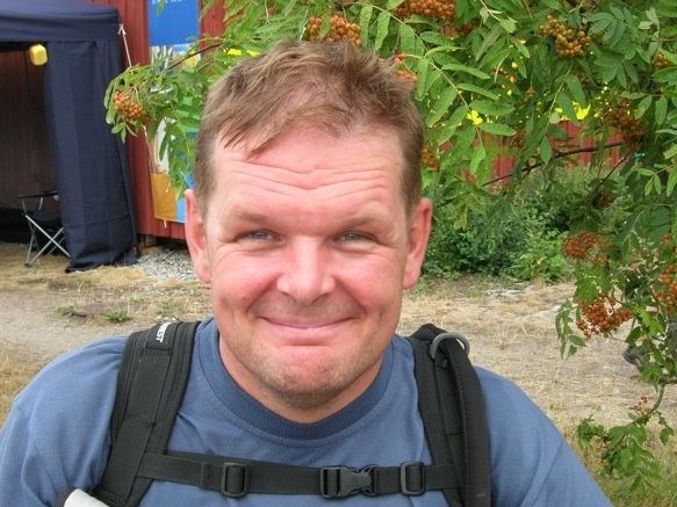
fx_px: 1095
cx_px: 316
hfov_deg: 34.3
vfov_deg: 26.1
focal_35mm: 56
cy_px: 252
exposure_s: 1/136
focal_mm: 10.6
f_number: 5.4
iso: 81
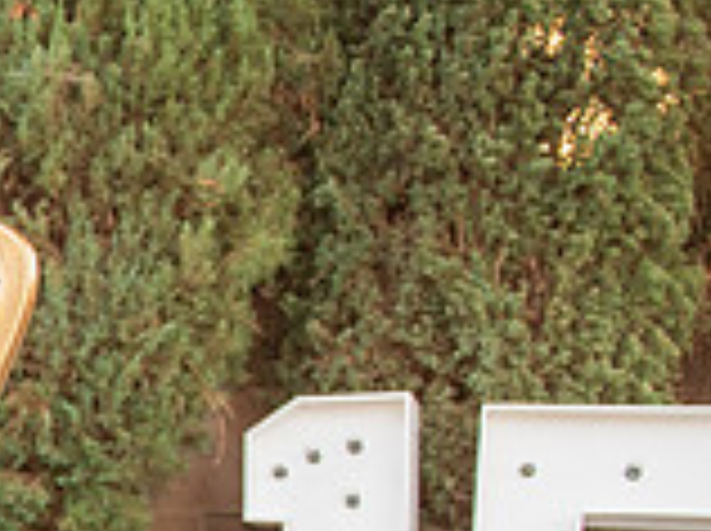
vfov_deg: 13.2
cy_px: 675
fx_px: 2215
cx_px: -547
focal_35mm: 108
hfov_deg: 15.7
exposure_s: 1/200
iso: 400
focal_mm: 27
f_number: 3.5
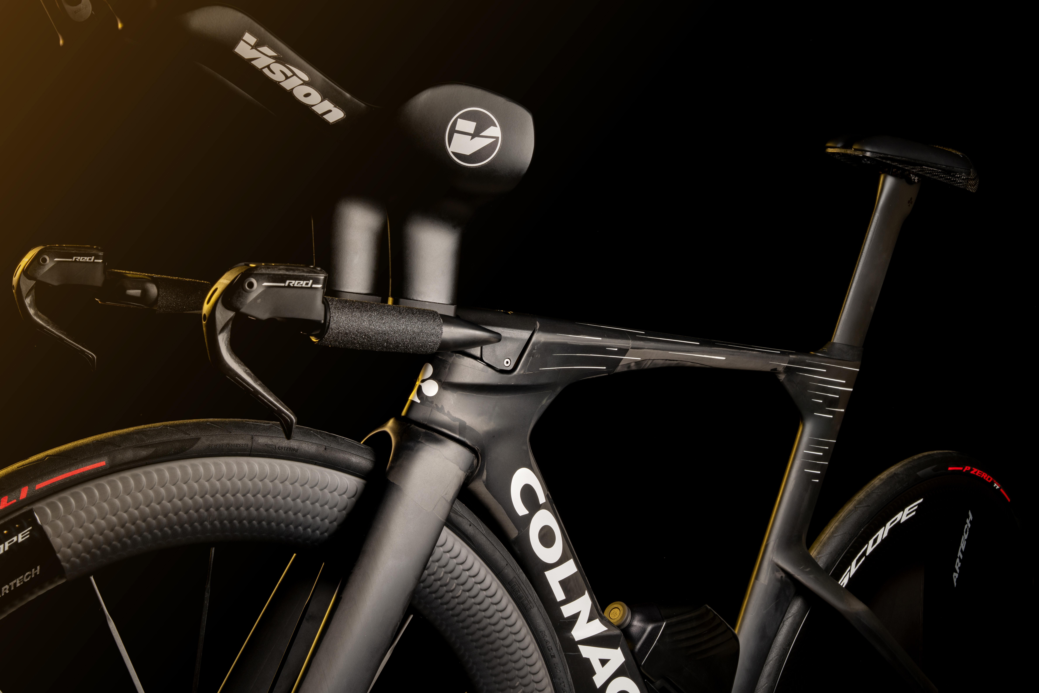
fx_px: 1472
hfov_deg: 38.9
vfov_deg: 26.5
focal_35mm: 51
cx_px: 520
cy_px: 346
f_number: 20
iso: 100
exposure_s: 1/160
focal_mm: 51
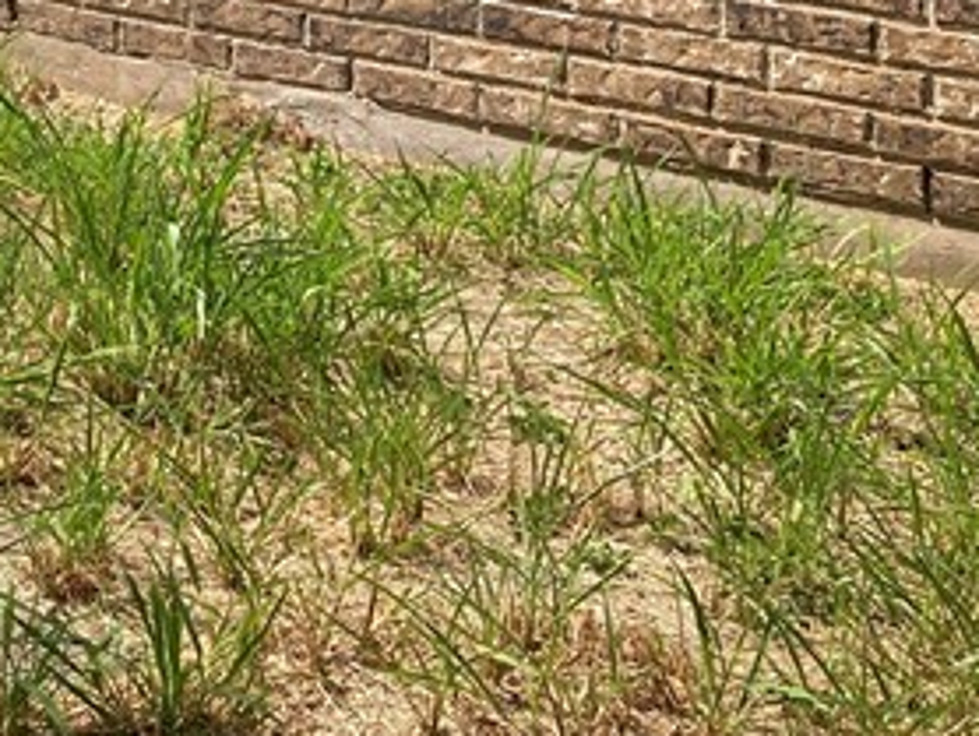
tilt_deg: -0.5
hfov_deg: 16.0
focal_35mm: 103
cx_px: -799
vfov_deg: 13.3
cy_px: -489
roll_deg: -0.2
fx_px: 2916
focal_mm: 3.99
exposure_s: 1/1312
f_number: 1.8
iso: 20
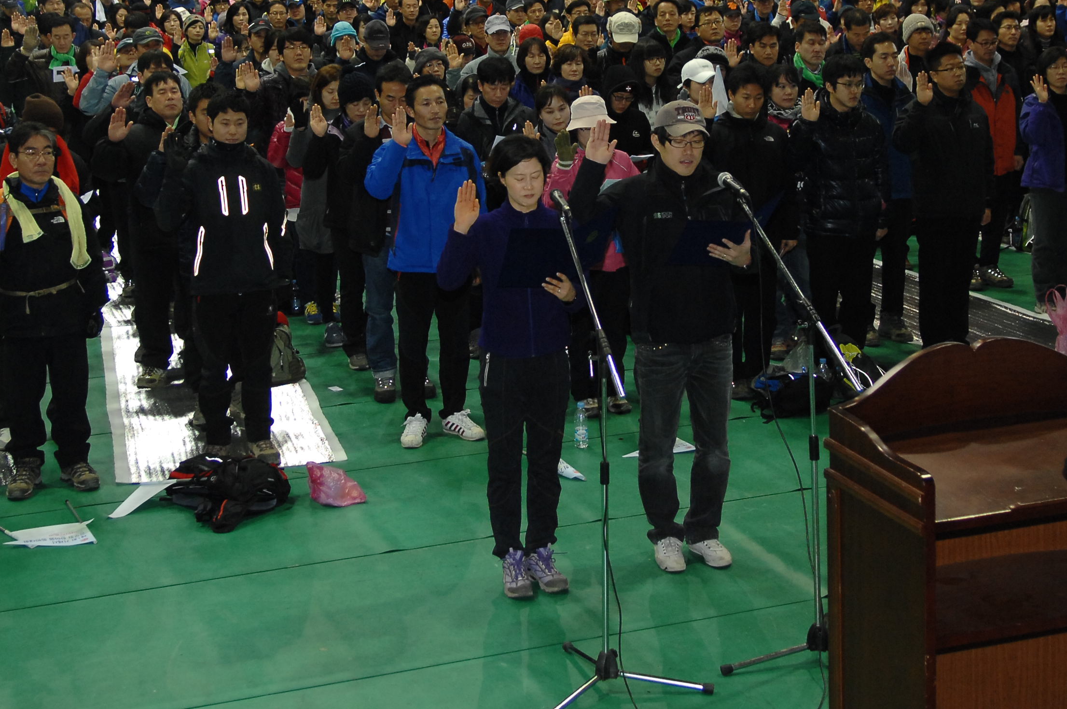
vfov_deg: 20.9
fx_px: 1894
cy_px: 146
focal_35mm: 64
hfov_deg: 31.5
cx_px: 533
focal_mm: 22
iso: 400
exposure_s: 1/125
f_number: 2.8
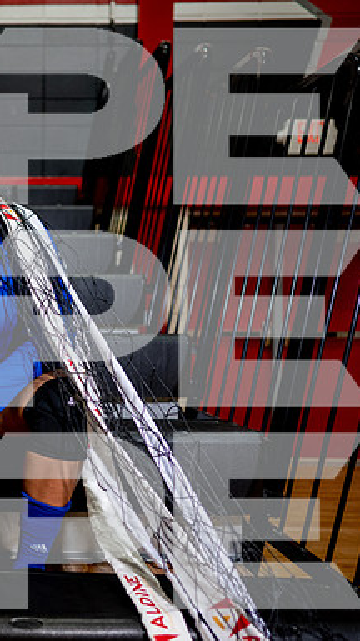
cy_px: 320
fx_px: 645
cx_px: -53
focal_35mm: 38
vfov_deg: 52.8
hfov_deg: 27.9
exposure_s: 1/500
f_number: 1.4
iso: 200
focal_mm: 24
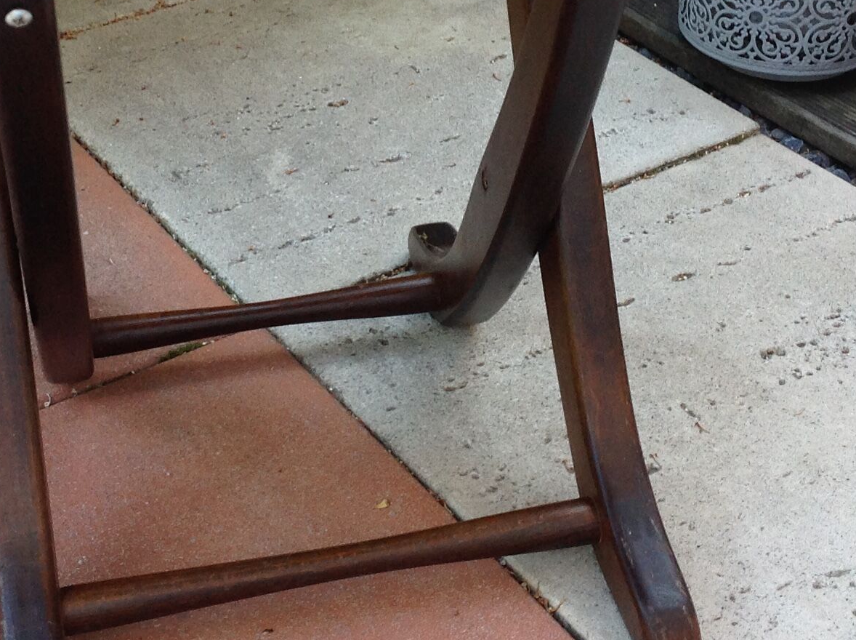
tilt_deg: -32.1
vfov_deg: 19.0
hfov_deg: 25.4
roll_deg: -0.1
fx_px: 1901
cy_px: 170
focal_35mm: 77
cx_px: 374
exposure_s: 1/60
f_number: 2.4
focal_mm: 4.28
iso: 80
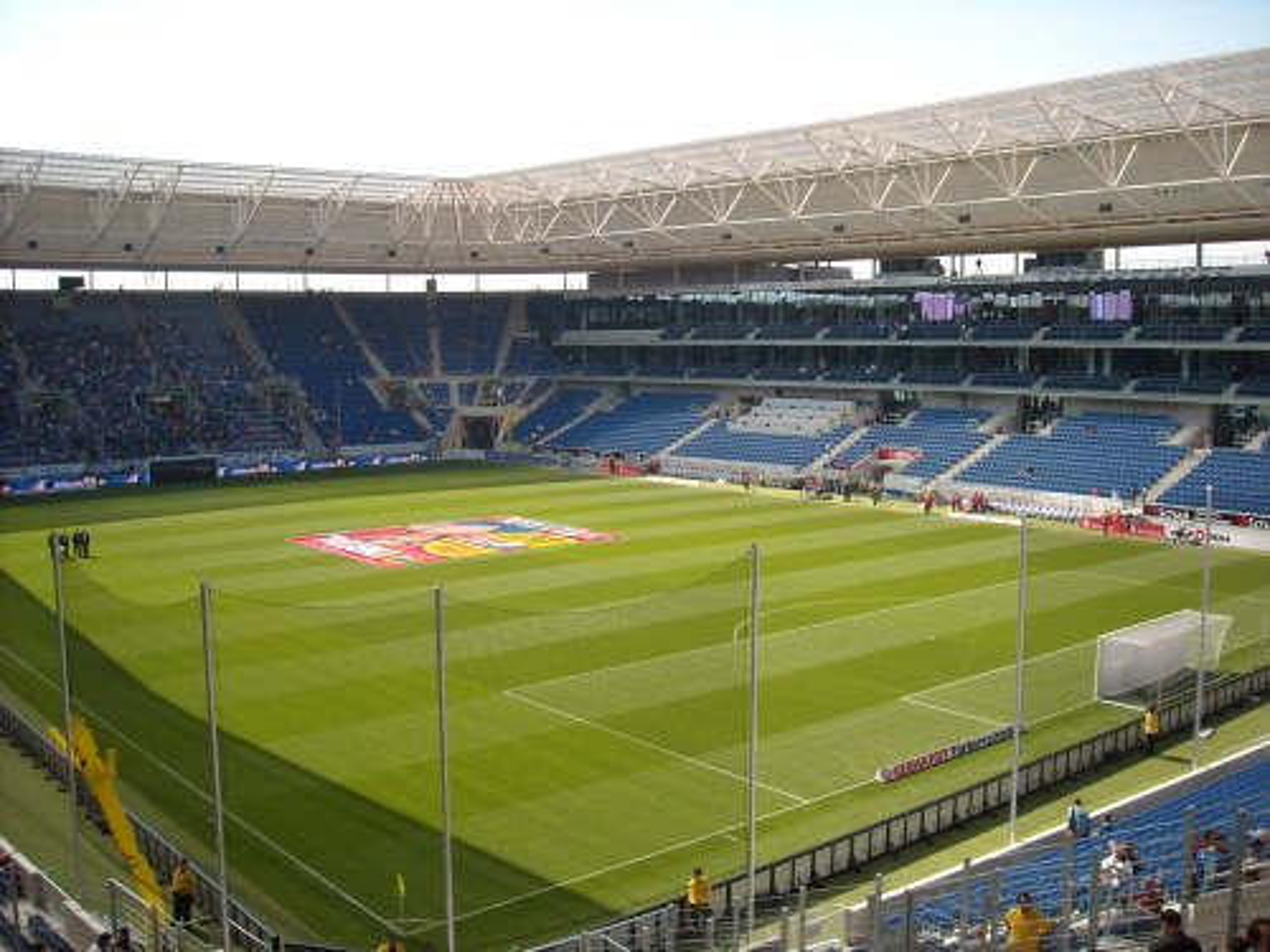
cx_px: 635
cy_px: 476
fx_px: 1284
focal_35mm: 35
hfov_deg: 52.6
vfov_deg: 40.7
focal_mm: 5.7
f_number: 5.6
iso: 64
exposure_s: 1/141
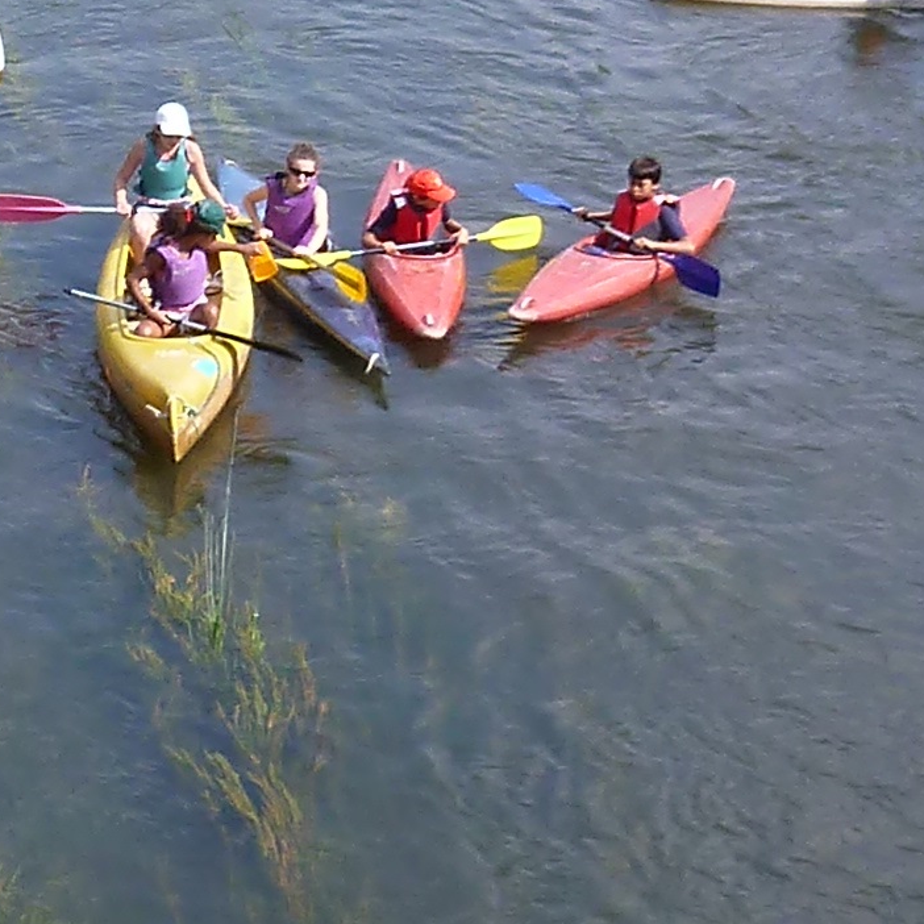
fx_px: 4258
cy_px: 146
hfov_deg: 11.5
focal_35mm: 141
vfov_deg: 12.3
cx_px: -696
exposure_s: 1/500
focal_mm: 4.9
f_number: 3.3
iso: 100
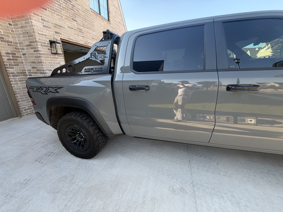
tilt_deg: -20.7
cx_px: 142
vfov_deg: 85.7
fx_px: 114
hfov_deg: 102.1
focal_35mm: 14
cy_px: 106
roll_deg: -3.6
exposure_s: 1/187
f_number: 2.2
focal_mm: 2.22
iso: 50
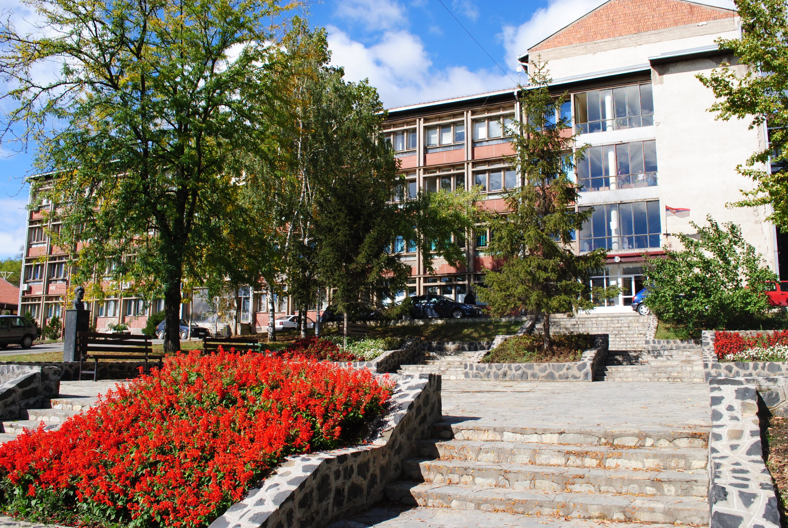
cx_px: 406
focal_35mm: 28
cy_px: 265
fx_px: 614
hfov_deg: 65.4
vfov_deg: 46.5
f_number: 10
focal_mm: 18
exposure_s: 1/250
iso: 180
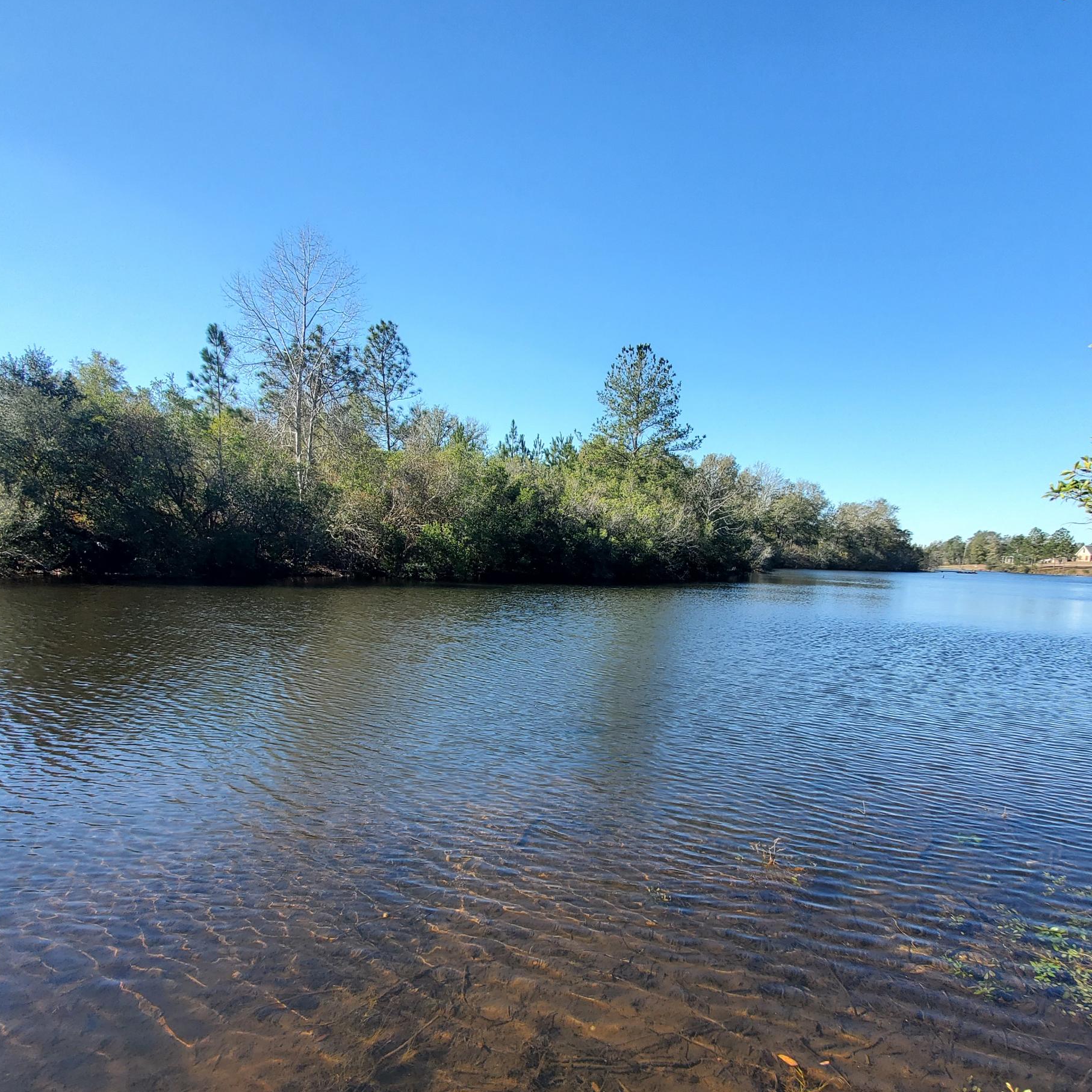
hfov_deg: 77.5
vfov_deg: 77.1
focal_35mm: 19
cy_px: 633
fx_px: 678
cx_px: 600
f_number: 2.2
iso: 50
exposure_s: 1/546
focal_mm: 1.8
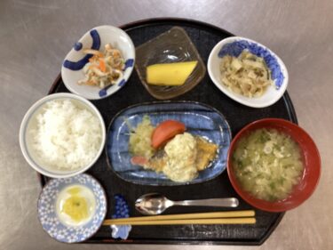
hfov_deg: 58.4
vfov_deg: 45.4
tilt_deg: -83.0
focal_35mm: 31
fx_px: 298
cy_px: 125
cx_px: 166
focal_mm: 3.3
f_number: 2.4
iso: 200
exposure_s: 1/60
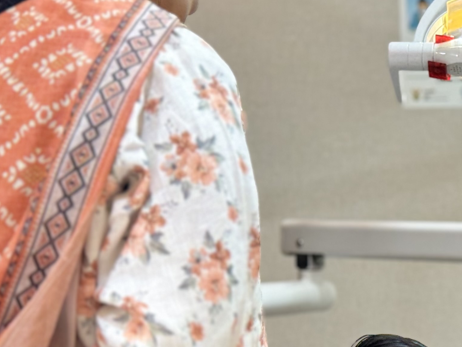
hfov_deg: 15.2
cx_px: 513
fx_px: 1682
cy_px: 176
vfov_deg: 11.8
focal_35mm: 126
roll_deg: +1.4
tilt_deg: +1.5
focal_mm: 6.76
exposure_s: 1/50
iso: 100
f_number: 1.78
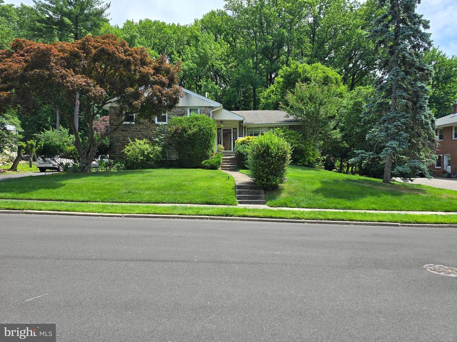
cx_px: 228
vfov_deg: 58.9
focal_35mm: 23
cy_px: 171
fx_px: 304
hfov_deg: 73.9
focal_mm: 6.3
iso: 12
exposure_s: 1/501
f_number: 1.7
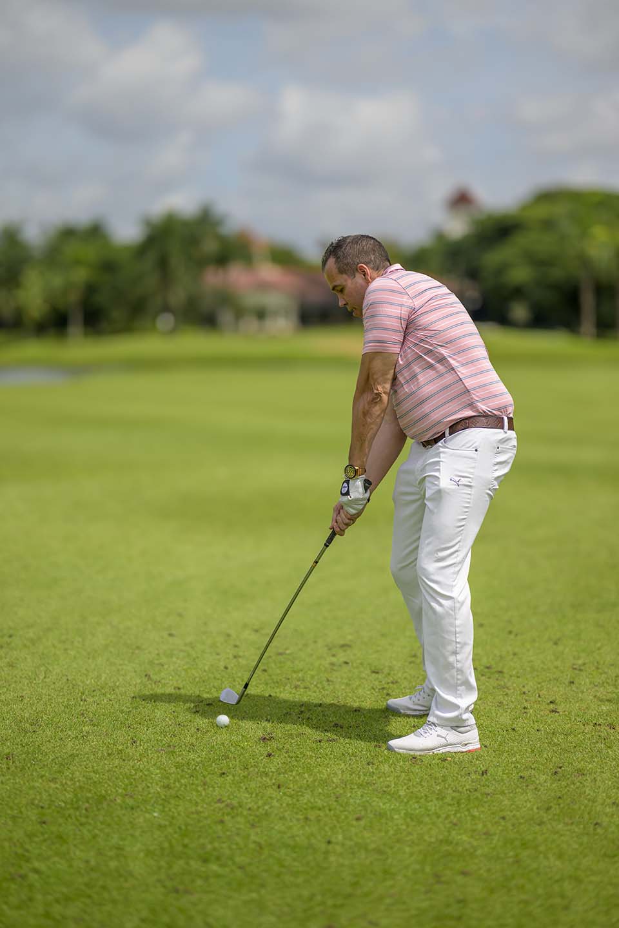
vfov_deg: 23.9
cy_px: 464
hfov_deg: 16.1
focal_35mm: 85
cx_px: 310
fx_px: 2192
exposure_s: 1/20000
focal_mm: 85
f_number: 1.2
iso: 180
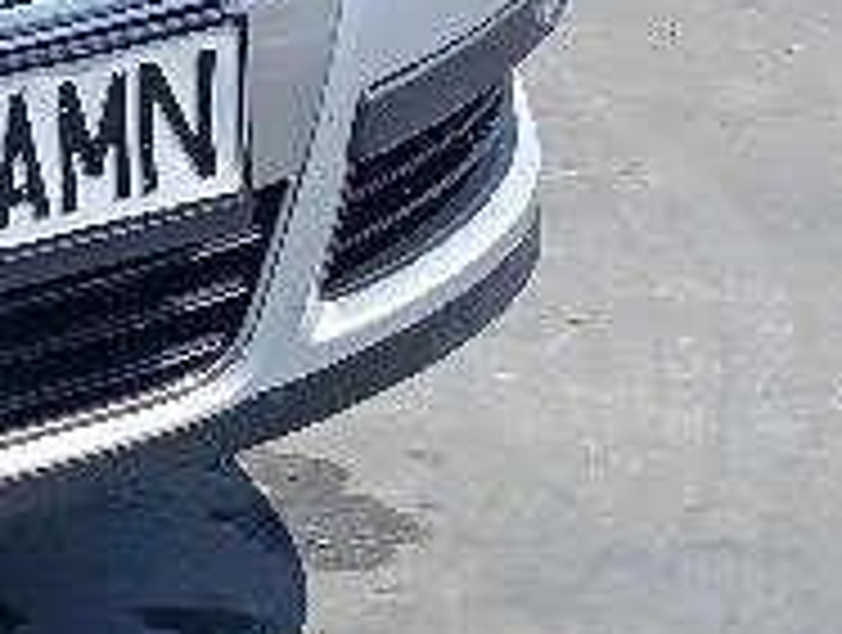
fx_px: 5995
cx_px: -1351
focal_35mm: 246
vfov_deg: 6.0
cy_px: -488
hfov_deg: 7.4
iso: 50
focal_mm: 6.14
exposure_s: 1/714
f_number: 1.6
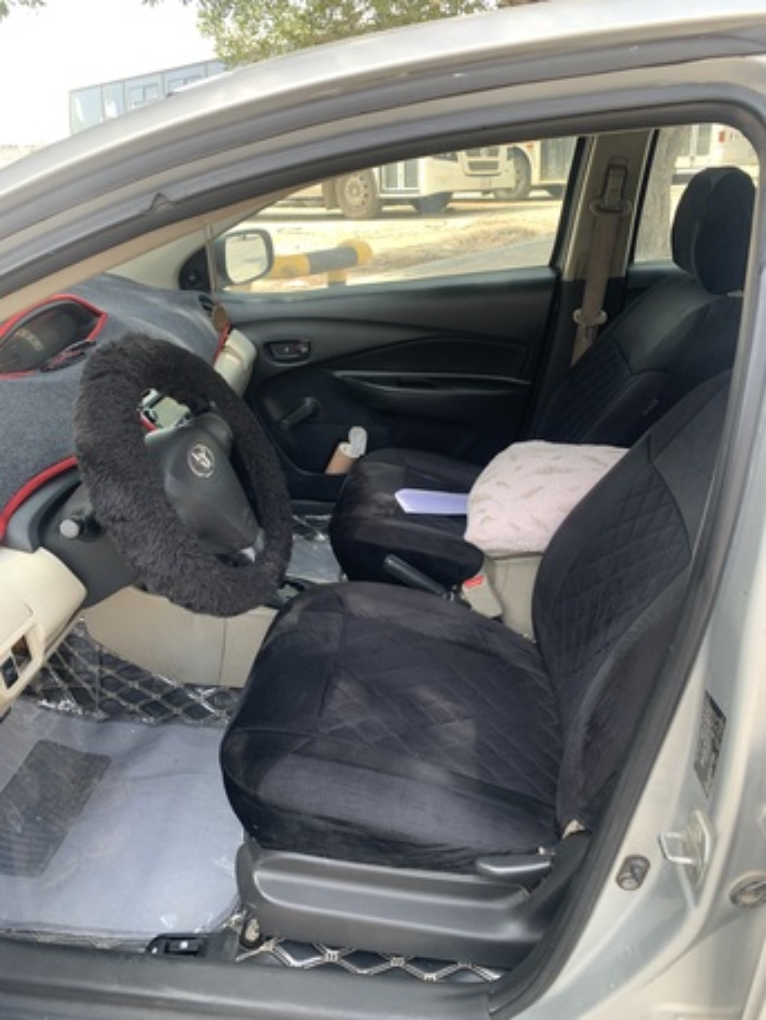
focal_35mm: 26
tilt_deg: -23.5
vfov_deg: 67.3
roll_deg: +1.8
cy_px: 510
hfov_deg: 53.1
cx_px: 383
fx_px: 767
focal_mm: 4.25
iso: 32
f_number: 1.8
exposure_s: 1/121
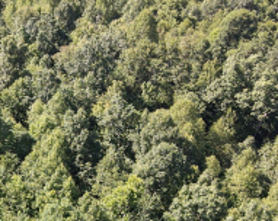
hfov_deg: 21.8
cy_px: 193
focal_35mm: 82
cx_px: -47
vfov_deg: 18.4
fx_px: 673
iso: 130
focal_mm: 4.5
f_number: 2.8
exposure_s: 1/15
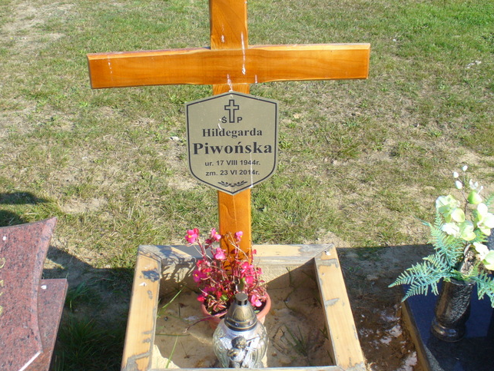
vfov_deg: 31.5
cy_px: 189
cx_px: 242
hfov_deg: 41.2
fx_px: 657
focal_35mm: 46
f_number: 5.6
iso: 80
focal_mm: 6.1
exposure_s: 1/160
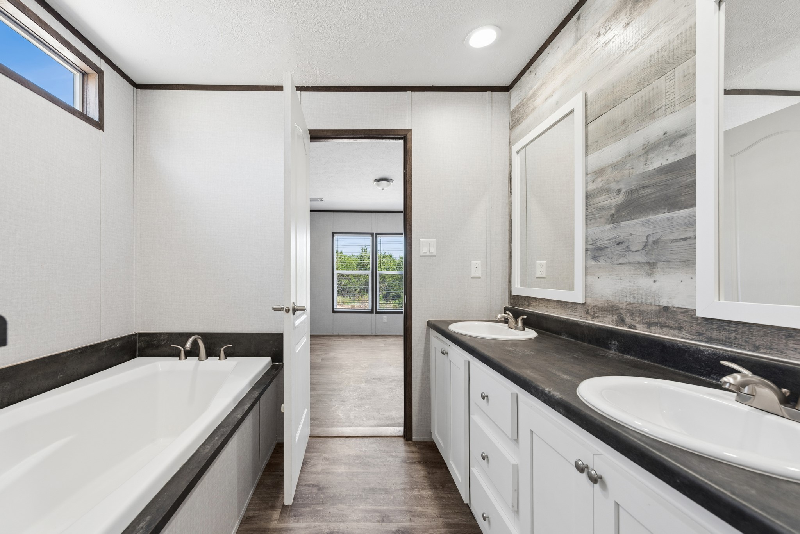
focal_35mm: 14
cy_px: 267
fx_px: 311
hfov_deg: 104.2
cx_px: 400
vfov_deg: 81.3
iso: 400
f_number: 8
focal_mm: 14
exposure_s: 1/40
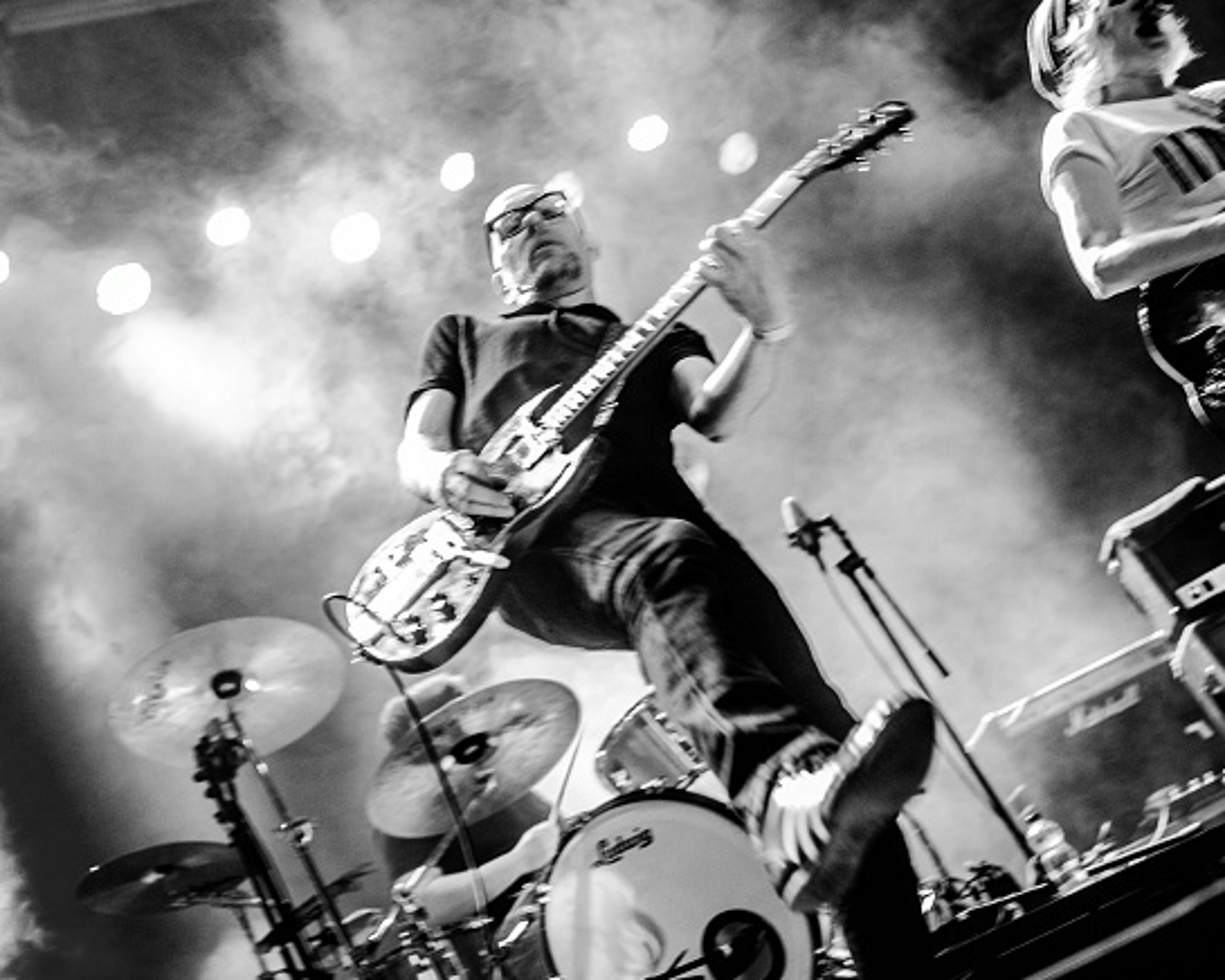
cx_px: 548
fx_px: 2248
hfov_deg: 30.5
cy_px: 460
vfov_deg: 24.6
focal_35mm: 62
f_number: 3.2
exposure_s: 1/80
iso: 2500
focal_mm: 50
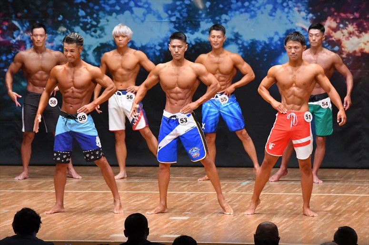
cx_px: 184
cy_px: 122
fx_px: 2459
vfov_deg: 5.7
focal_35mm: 240
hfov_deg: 8.6
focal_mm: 160
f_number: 5.6
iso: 8000
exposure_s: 1/400
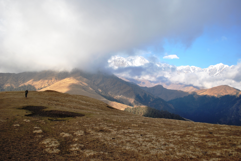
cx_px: 120
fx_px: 181
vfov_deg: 48.0
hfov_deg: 67.3
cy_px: 80
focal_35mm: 27
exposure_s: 1/1000
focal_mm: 18
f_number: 4
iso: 200
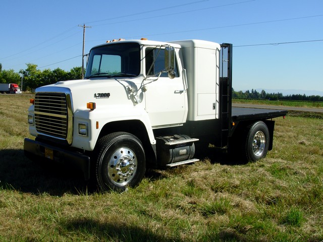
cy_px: 121
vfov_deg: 37.7
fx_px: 355
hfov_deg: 49.0
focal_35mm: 38
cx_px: 162
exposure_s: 1/483
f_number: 4.9
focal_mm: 6.3
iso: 50
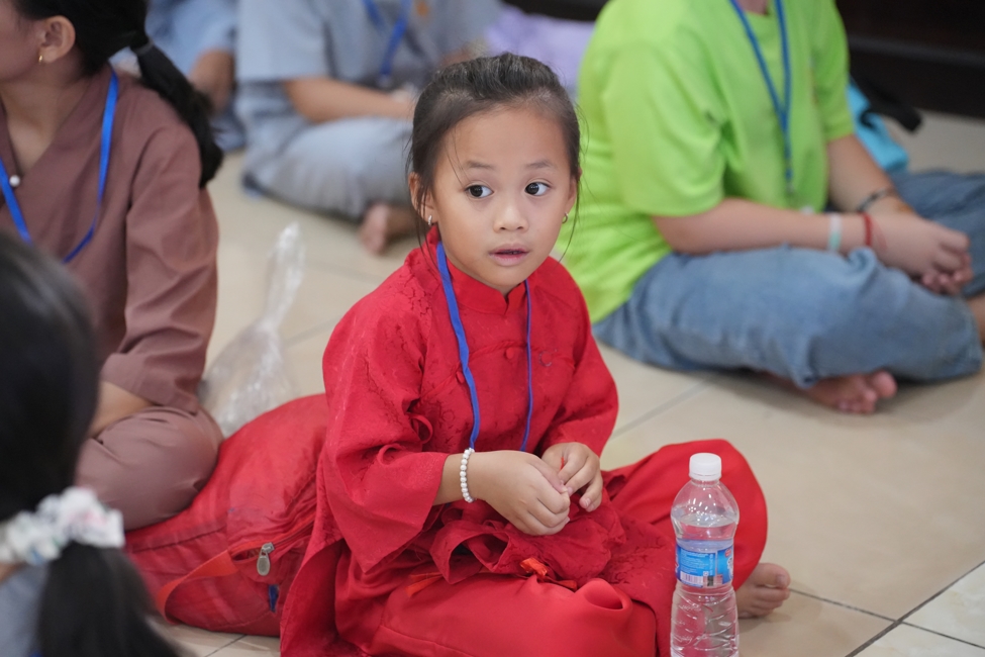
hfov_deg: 19.3
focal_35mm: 106
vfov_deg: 12.9
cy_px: 328
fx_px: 2900
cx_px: 492
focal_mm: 106
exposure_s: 1/320
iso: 8000
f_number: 3.2
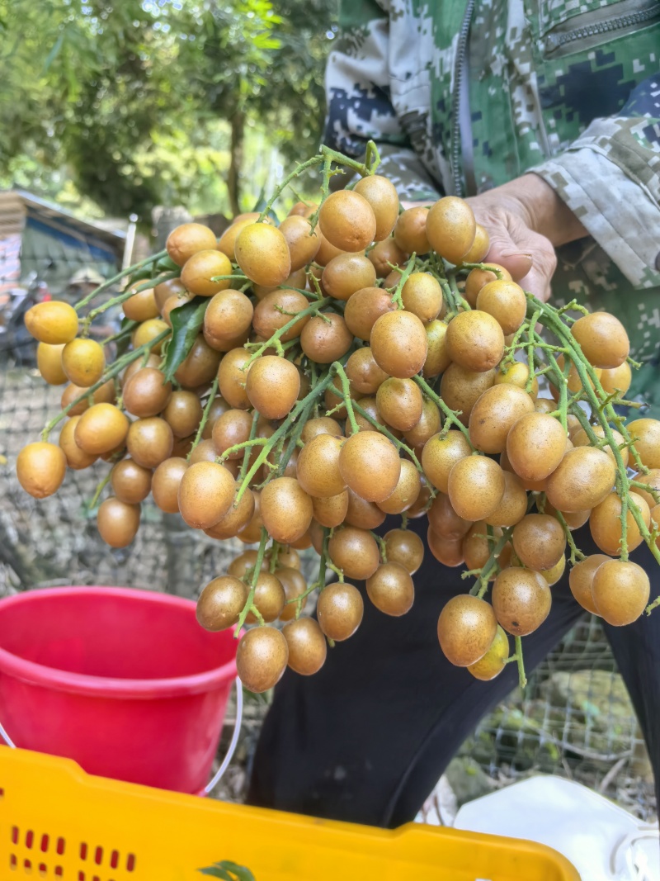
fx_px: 687
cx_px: 330
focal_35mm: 27
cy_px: 440
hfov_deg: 51.3
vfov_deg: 65.3
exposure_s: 1/333
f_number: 2
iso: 50
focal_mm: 5.75
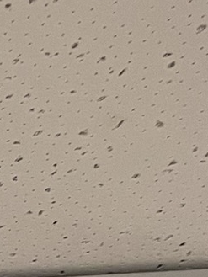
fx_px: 1297
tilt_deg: +15.2
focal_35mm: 162
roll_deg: +3.7
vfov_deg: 10.6
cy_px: 642
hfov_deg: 7.8
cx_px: -434
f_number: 1.6
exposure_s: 1/50
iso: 160
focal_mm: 4.2
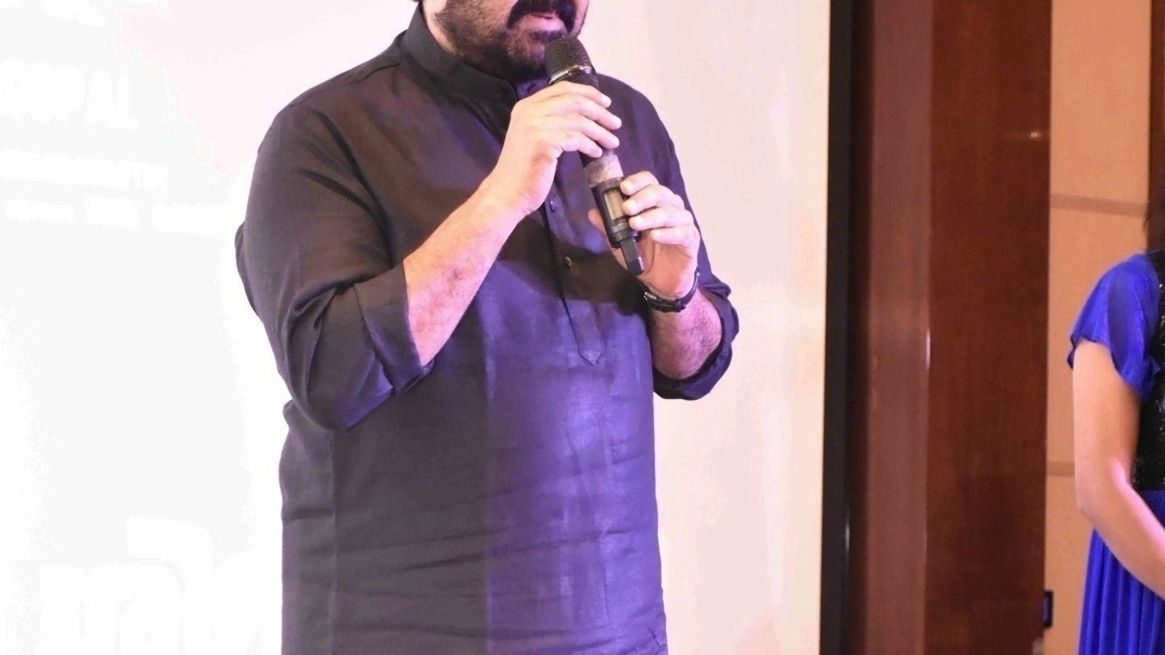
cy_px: 581
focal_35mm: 100
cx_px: 585
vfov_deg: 12.0
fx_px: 3089
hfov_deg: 21.4
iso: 8000
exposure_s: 1/100
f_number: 4.5
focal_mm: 42
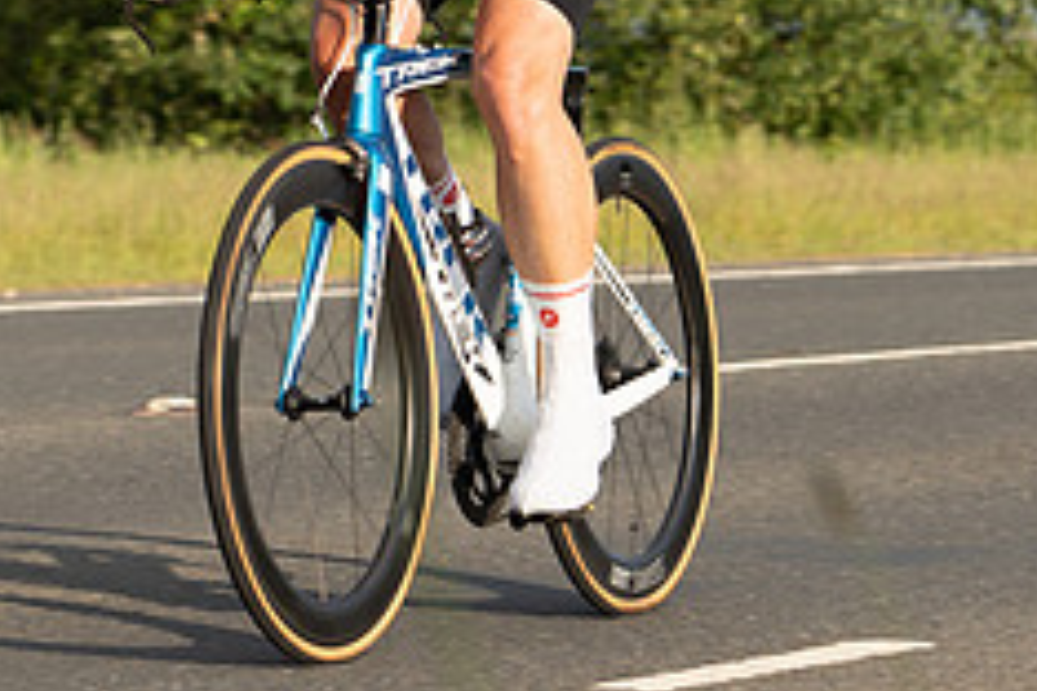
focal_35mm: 266
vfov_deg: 5.2
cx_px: 301
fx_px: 7662
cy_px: 25
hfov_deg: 7.7
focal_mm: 74
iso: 125
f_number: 4
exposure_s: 1/500
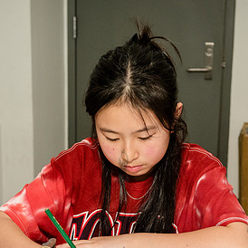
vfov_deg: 20.0
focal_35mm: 86
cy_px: 195
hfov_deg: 20.2
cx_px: 105
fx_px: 697
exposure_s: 1/200
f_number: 4
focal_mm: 35
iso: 3200
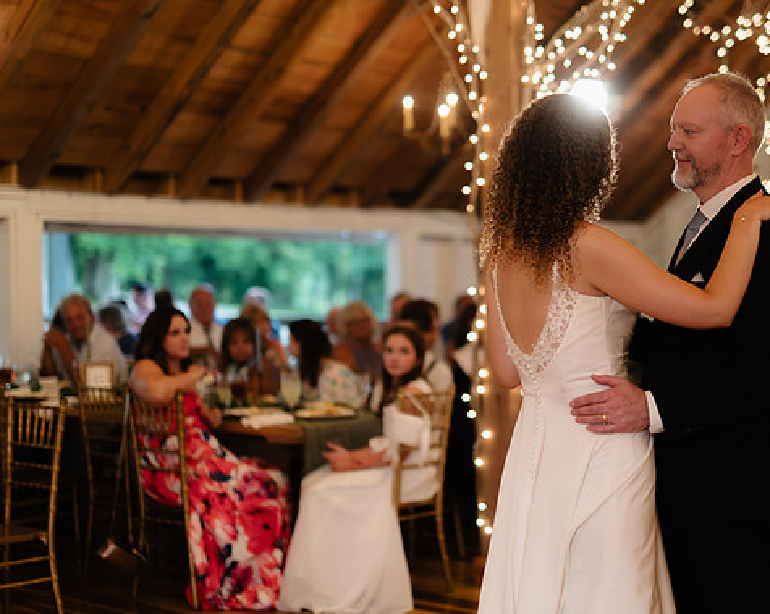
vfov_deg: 25.8
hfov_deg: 31.9
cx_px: 454
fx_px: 1343
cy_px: 300
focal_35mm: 59
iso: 800
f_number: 1.8
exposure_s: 1/200
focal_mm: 50
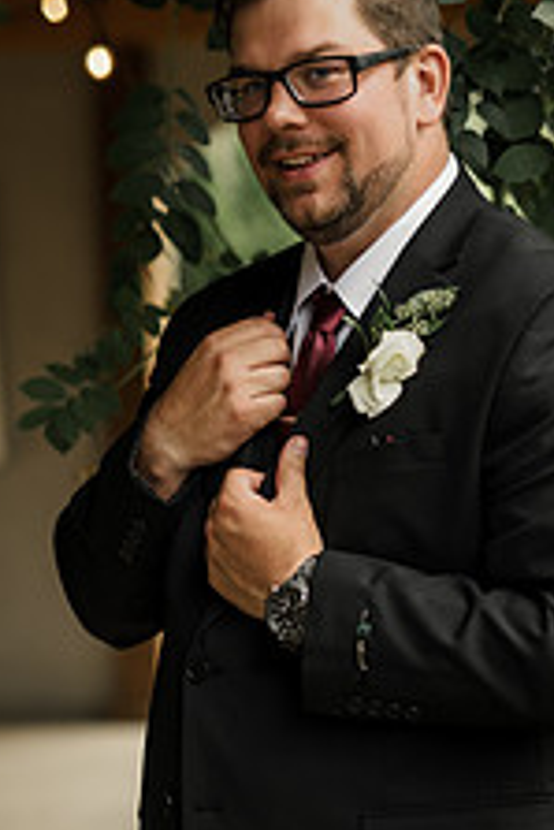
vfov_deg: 20.1
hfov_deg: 13.5
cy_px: 543
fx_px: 2328
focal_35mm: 101
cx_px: 379
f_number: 1.8
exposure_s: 1/200
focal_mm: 50
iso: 100
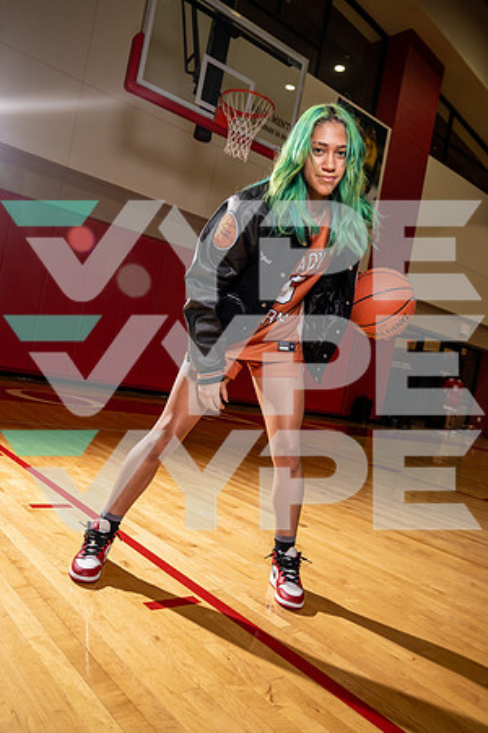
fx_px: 590
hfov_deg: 45.0
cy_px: 366
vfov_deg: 63.7
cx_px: 244
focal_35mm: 29
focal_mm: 29
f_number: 5.6
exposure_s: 1/250
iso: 800
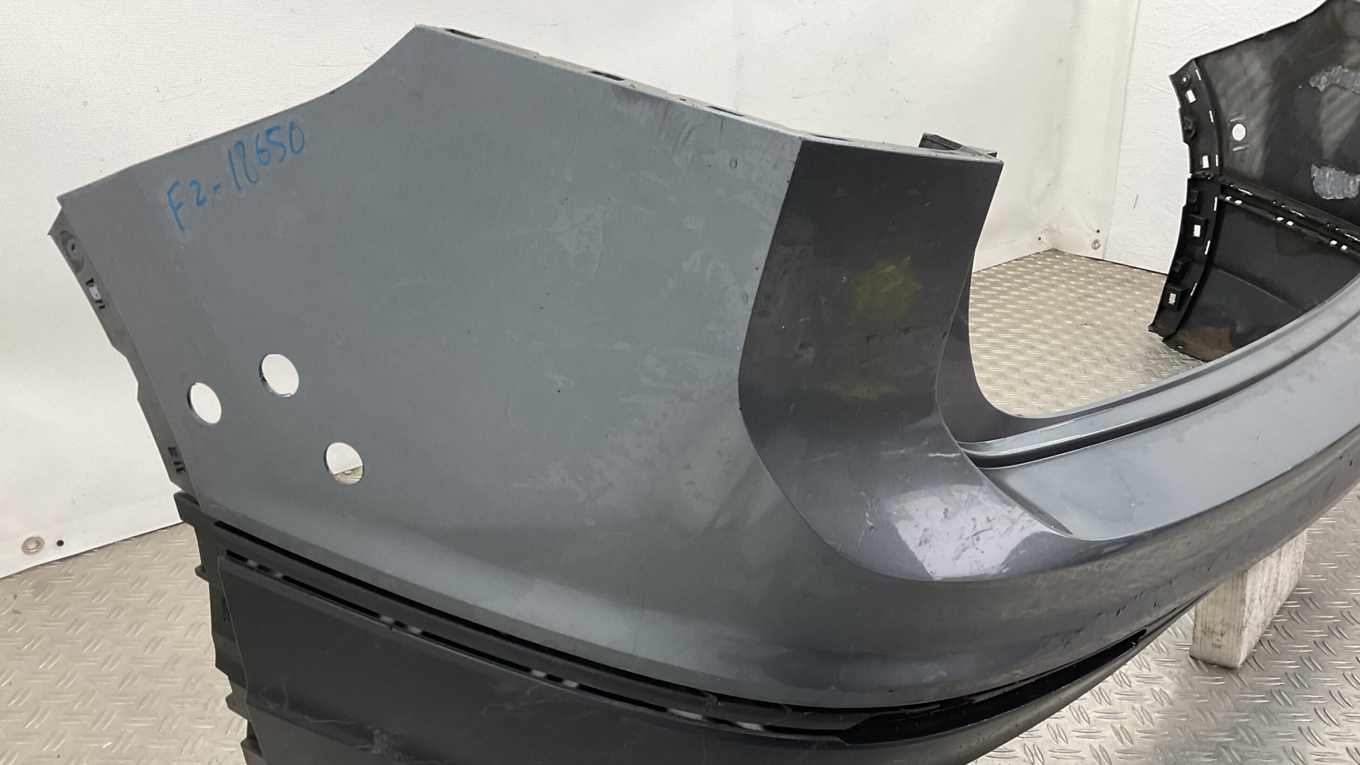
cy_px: 499
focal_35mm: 32
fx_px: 1154
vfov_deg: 36.4
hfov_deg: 61.0
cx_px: 677
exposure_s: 1/120
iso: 50
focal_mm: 3
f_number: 1.8
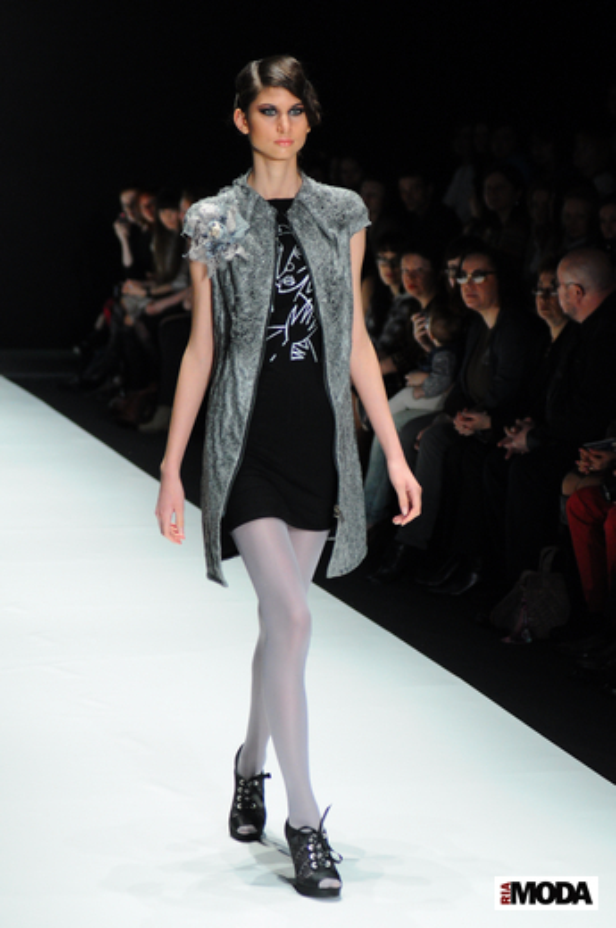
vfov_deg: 17.1
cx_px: 308
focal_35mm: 120
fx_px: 3090
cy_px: 464
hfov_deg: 11.4
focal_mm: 80
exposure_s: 1/200
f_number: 3.5
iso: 1250
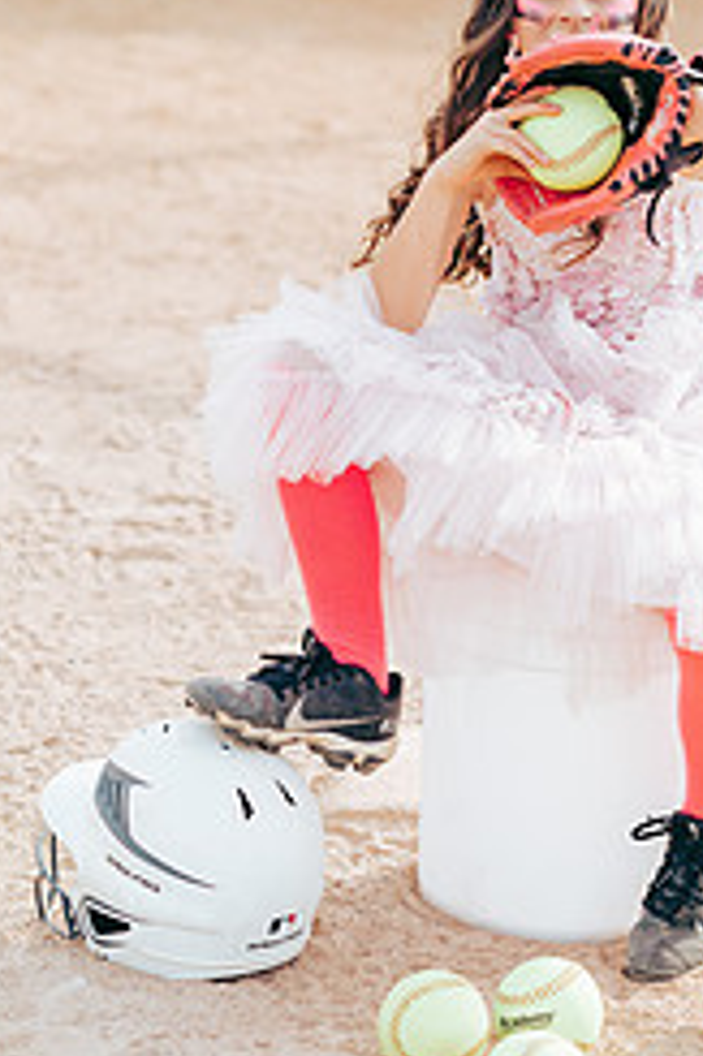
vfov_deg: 13.1
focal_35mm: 156
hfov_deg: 8.8
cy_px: 250
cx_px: 552
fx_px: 4576
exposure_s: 1/1250
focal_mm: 85
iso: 160
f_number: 2.8
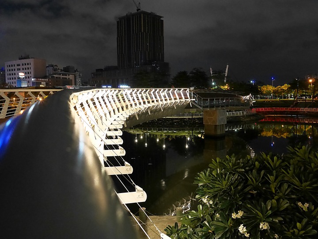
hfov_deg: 56.8
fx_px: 294
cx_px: 159
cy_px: 120
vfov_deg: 44.2
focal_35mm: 32
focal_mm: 16
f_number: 5
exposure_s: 1/10
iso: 3200
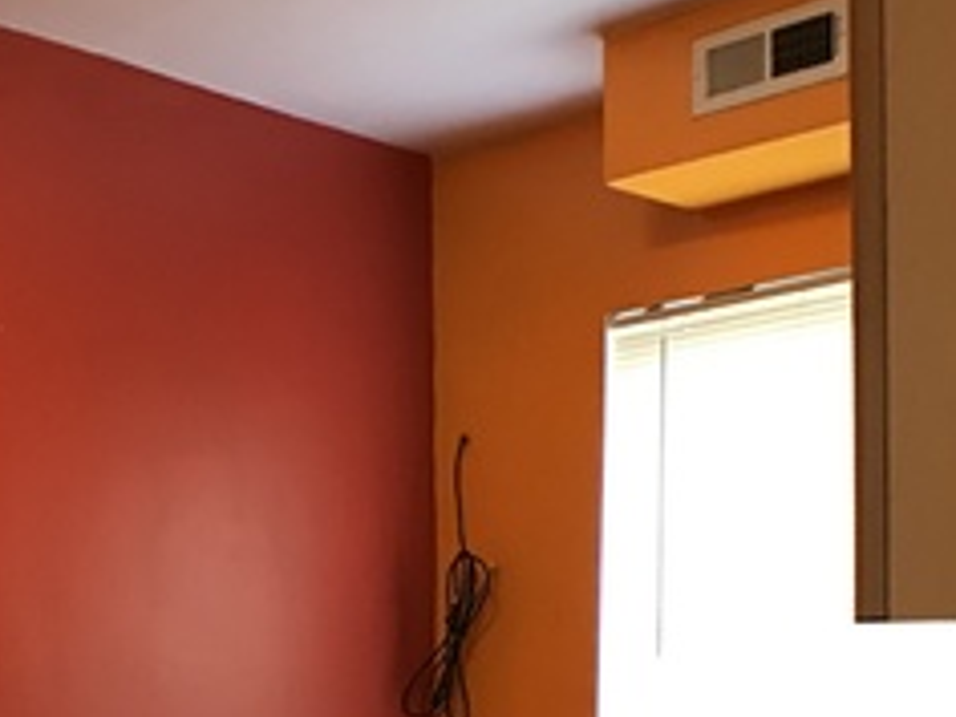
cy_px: 891
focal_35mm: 76
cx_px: 4
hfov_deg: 24.5
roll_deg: +1.4
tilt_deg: -6.3
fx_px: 2099
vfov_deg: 18.3
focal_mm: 3.99
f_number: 1.8
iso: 80
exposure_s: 1/15
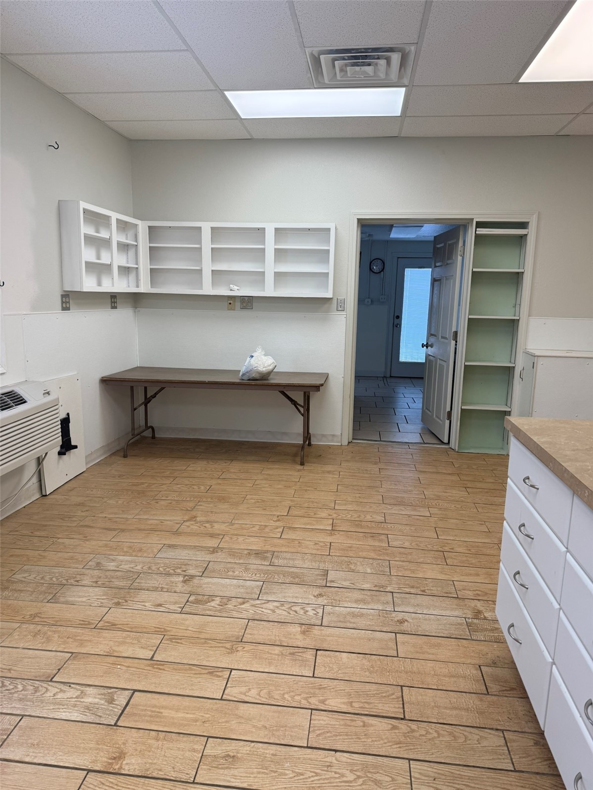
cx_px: 296
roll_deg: -1.0
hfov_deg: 56.8
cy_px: 395
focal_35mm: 24
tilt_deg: -10.2
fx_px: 548
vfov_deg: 71.6
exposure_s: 1/232
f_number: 1.78
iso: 100
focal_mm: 6.76
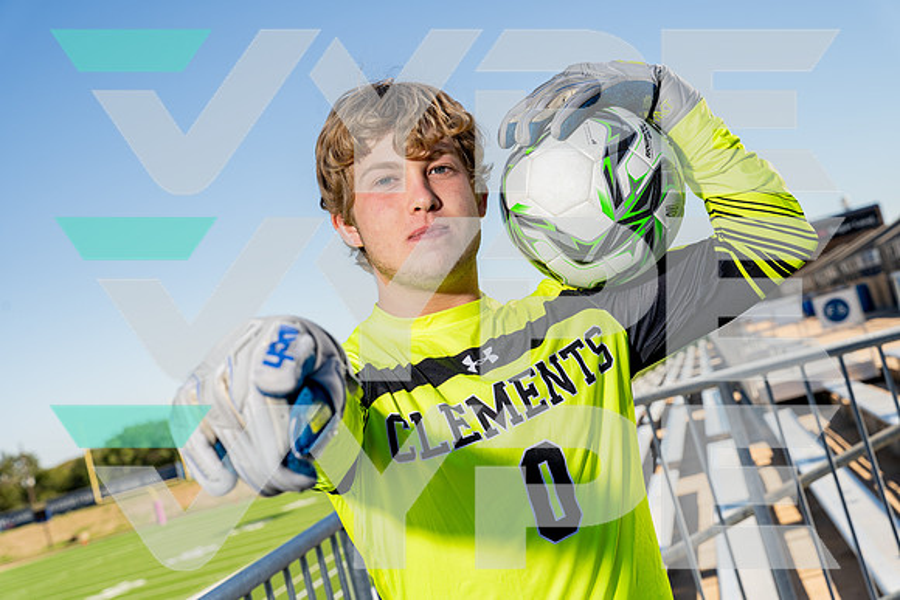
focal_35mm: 57
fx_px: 1425
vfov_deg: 23.8
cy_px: 300
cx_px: 450
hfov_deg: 35.0
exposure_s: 1/250
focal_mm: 57
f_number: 7.1
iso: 100
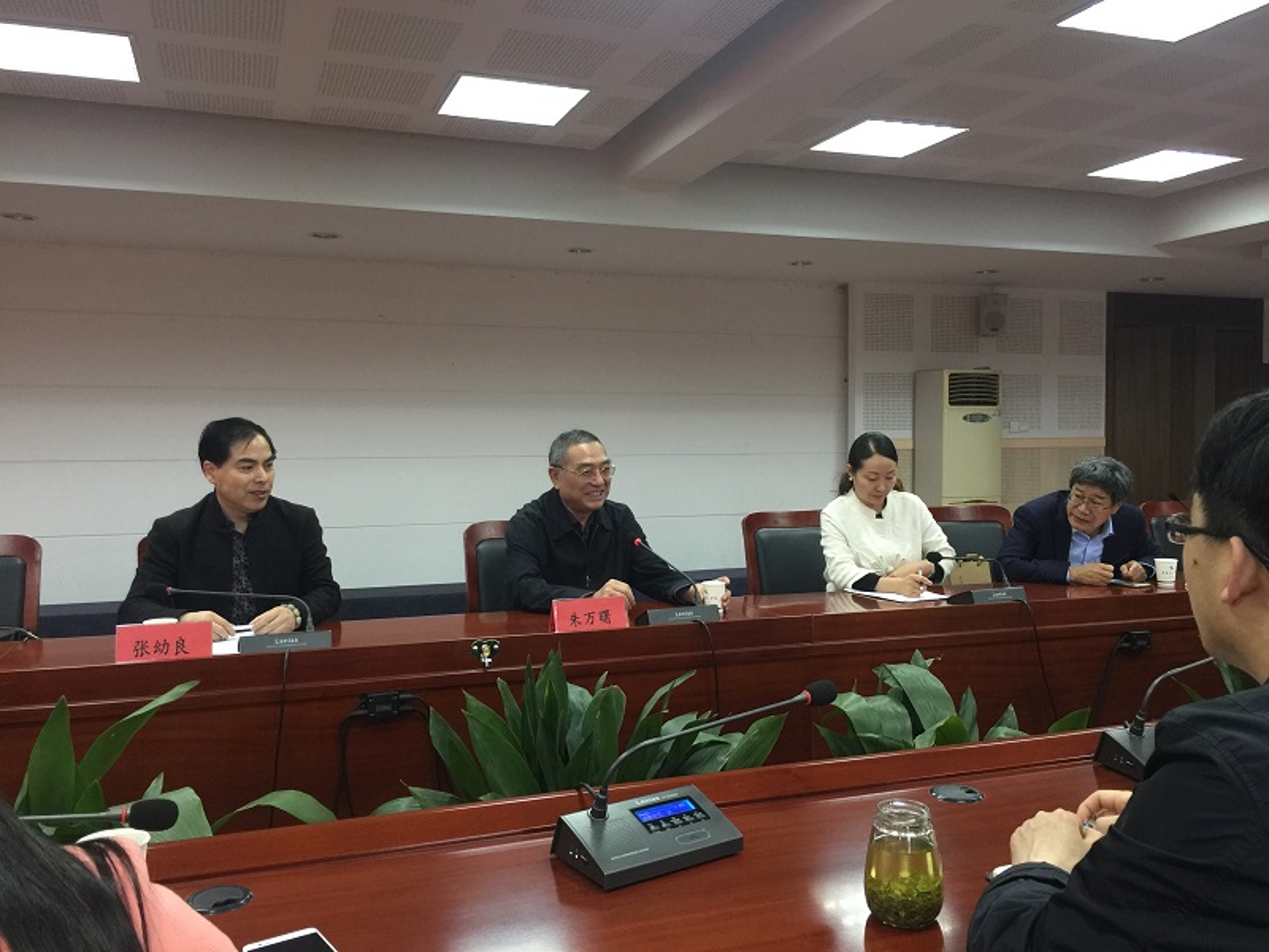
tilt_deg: -1.3
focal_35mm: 29
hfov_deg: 61.7
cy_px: 476
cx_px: 634
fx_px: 1063
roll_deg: -1.2
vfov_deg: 48.2
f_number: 2.2
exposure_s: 1/17
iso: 100
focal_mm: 4.15
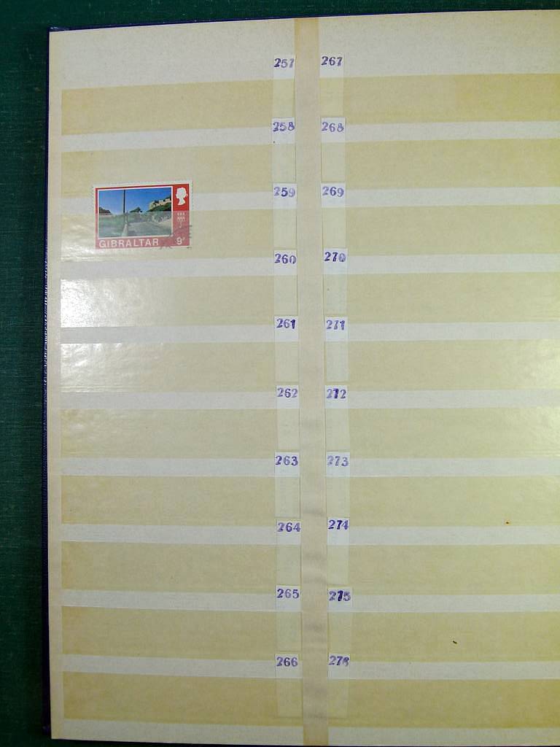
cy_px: 374
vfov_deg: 52.6
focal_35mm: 35
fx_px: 755
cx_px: 280
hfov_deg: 40.7
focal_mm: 6.3
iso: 100
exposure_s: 1/200
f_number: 4
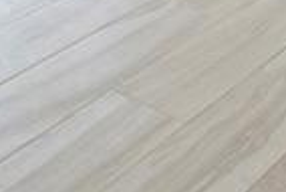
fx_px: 803
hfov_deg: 20.2
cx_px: 139
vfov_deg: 10.5
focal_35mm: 101
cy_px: -342
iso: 100
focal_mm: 14
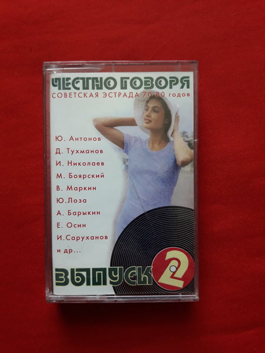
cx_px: 132
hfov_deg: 49.7
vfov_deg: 63.4
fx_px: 286
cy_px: 176
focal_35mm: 28
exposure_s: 1/33
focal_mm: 3.7
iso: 125
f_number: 1.9
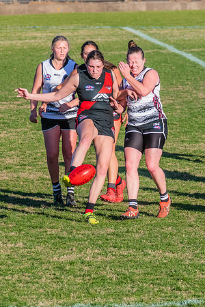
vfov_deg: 3.5
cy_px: 152
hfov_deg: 2.4
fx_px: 4984
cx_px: 147
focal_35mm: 584
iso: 800
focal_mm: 240
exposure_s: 1/1250
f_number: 8
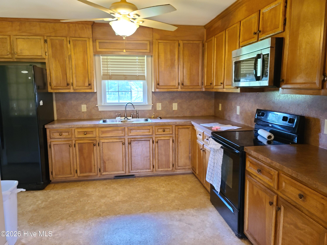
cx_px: 164
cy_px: 122
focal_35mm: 25
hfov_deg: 69.4
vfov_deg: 54.9
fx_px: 236
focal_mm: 7
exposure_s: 1/40
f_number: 1.8
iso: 500
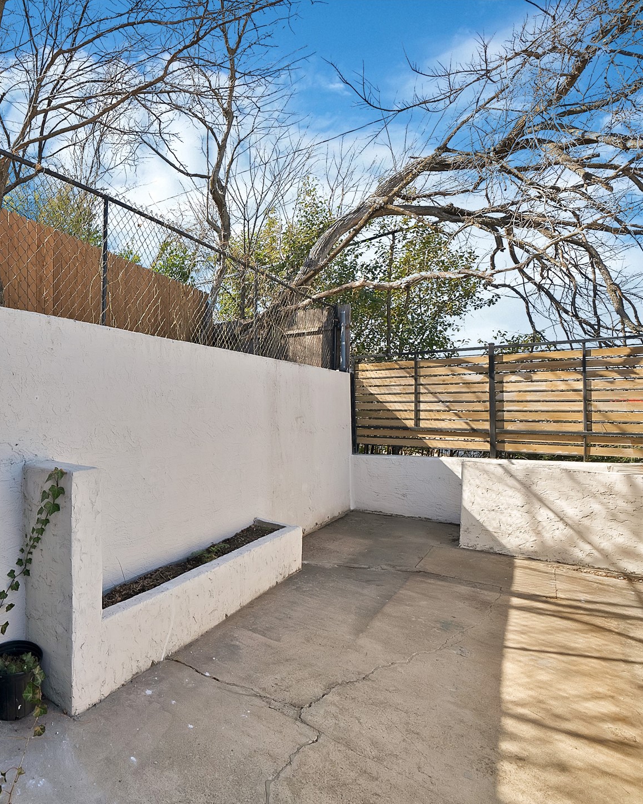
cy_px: 404
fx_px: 404
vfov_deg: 89.6
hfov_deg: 67.5
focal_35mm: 17
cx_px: 104
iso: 640
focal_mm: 12
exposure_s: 1/160
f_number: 9
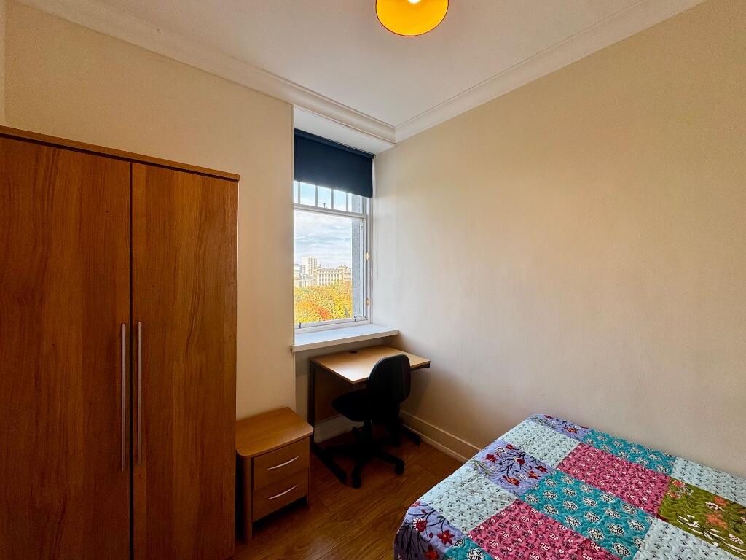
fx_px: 302
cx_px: 373
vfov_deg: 85.7
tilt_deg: -0.7
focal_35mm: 14
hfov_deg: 102.1
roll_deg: +0.3
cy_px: 280
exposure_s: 1/113
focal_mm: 2.22
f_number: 2.2
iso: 40
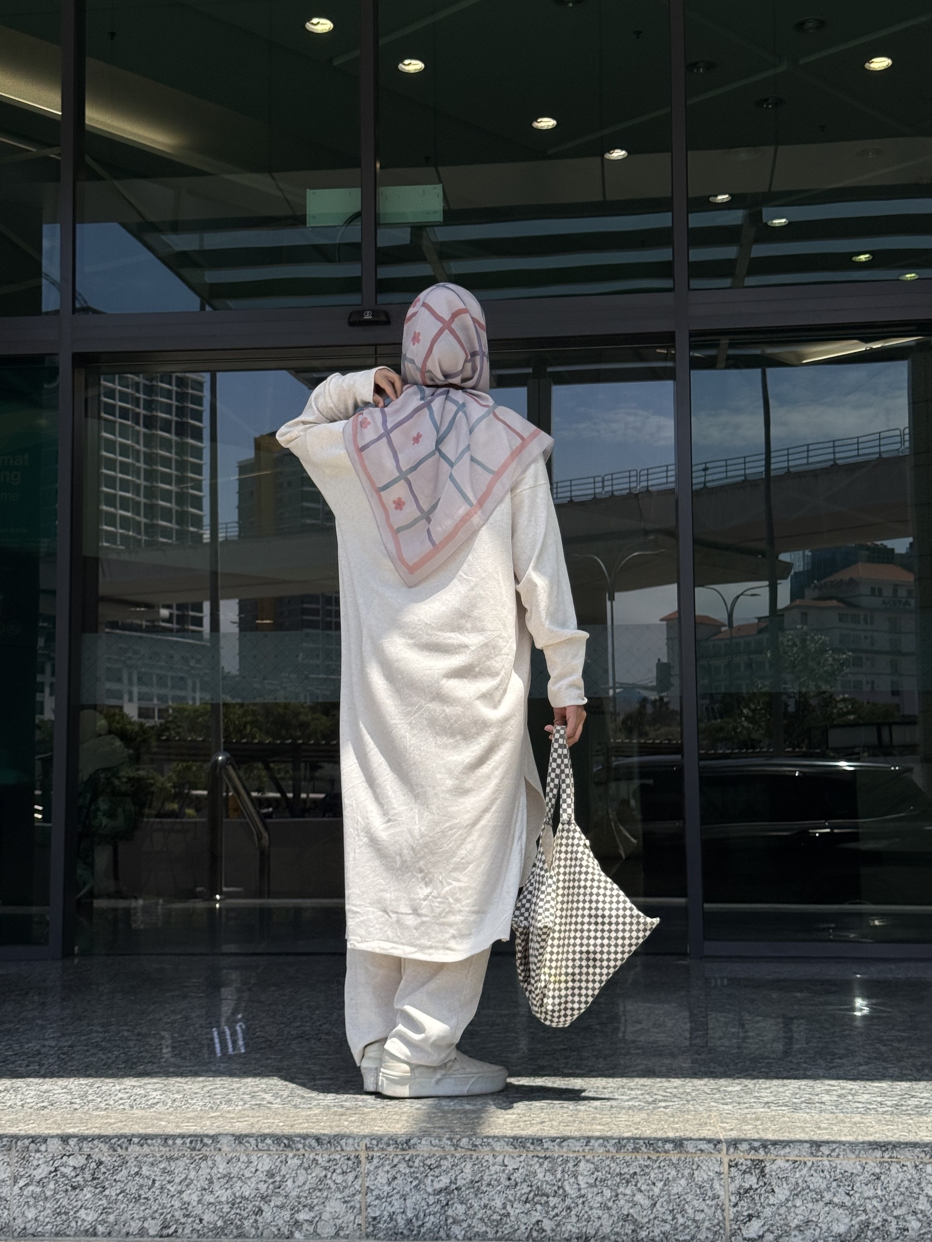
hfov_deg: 30.3
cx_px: 466
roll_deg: +0.3
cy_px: 621
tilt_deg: +7.3
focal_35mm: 48
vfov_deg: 39.7
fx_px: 1723
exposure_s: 1/3378
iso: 64
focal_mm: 6.76
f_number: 1.78
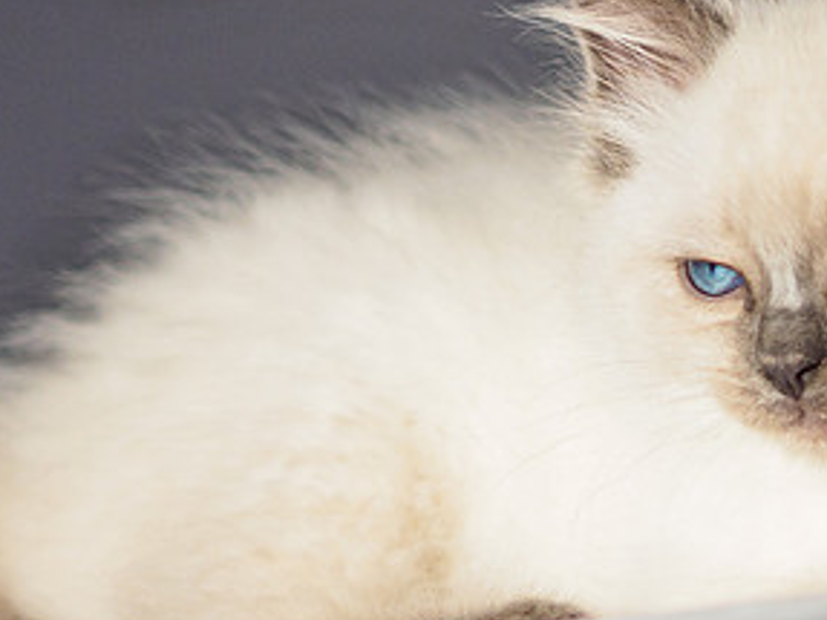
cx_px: 1082
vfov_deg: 5.6
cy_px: 316
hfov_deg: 7.4
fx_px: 6328
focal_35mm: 265
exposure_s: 1/500
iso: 200
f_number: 1.8
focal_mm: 45
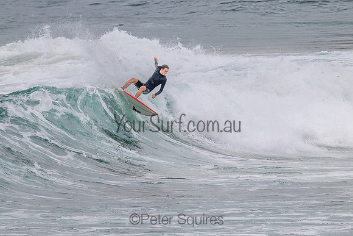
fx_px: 10792
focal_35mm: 1100
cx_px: 167
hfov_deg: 1.9
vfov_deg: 1.3
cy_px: 101
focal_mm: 800
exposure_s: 1/2000
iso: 720
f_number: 11
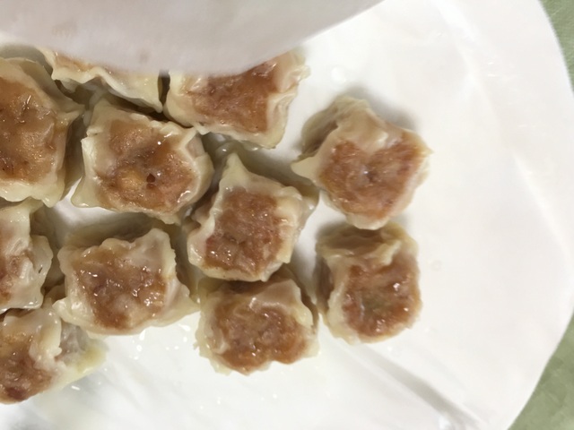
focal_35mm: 29
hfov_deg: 61.7
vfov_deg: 48.2
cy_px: 215
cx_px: 287
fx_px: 481
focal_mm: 4.15
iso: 32
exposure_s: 1/15
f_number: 2.2
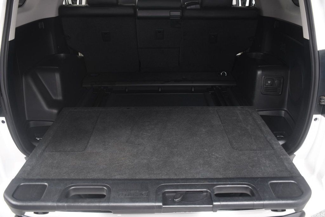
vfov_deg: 38.9
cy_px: 108
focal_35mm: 34
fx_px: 307
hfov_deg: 55.8
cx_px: 162
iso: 100
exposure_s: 1/160
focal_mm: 23
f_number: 3.8
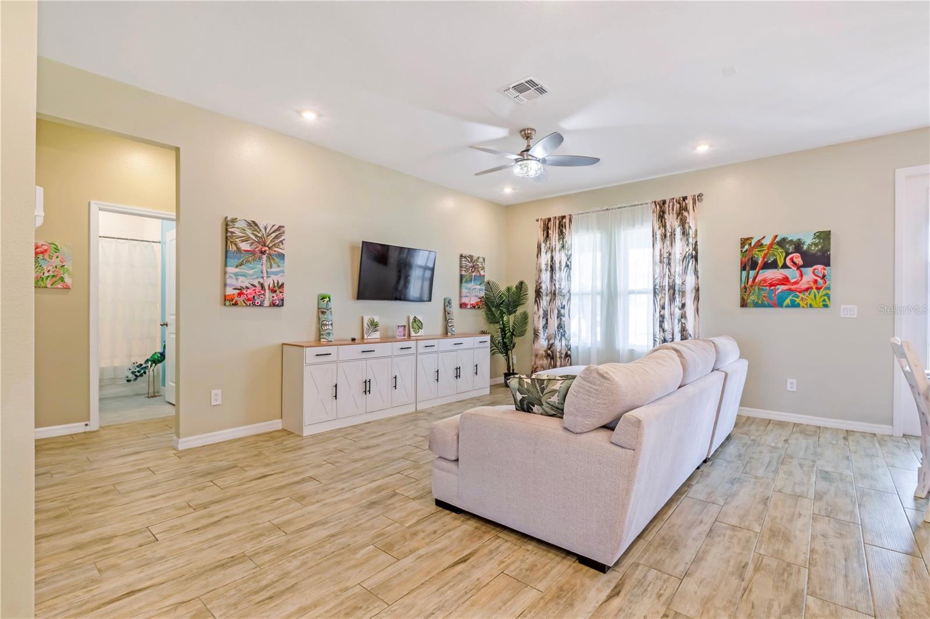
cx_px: 465
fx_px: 426
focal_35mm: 16
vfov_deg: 72.0
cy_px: 310
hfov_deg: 95.0
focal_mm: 11
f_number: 9
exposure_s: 1/160
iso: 250
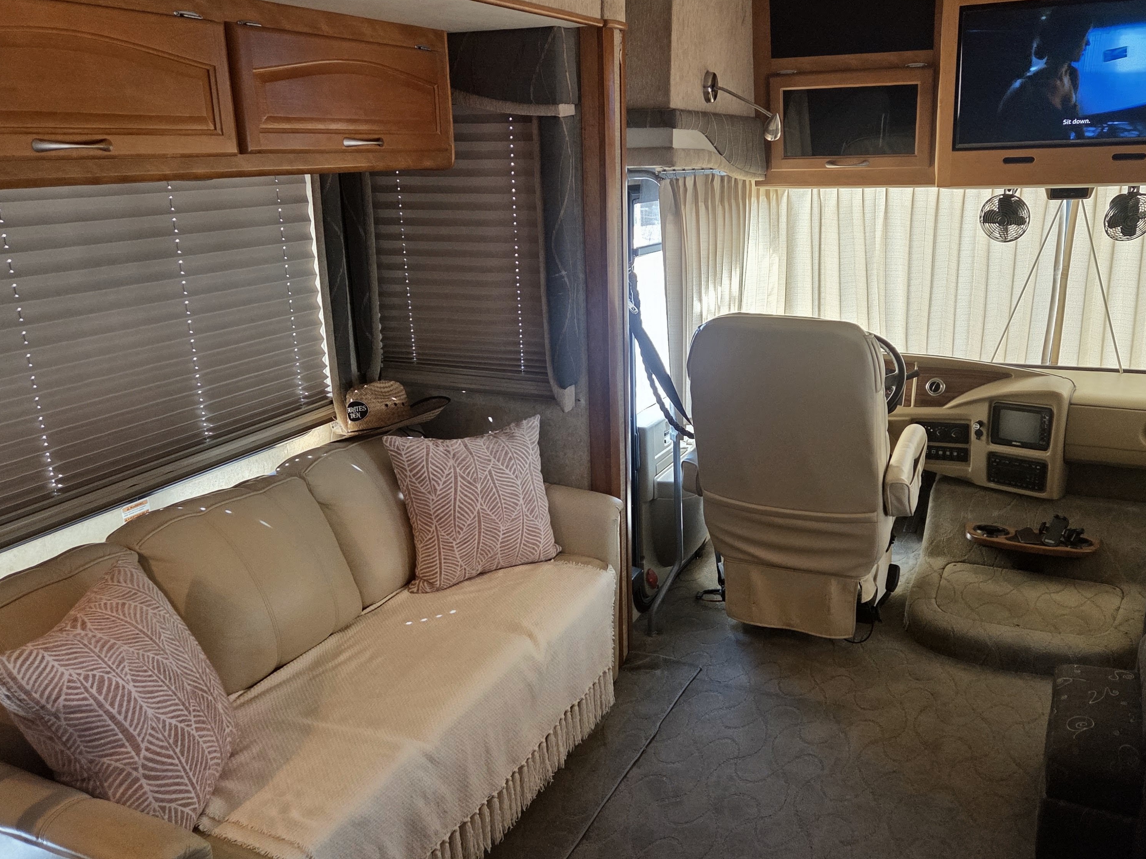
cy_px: 487
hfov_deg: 58.3
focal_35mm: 31
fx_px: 1026
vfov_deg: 45.3
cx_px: 598
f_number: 1.8
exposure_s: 1/120
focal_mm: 5.4
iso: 400
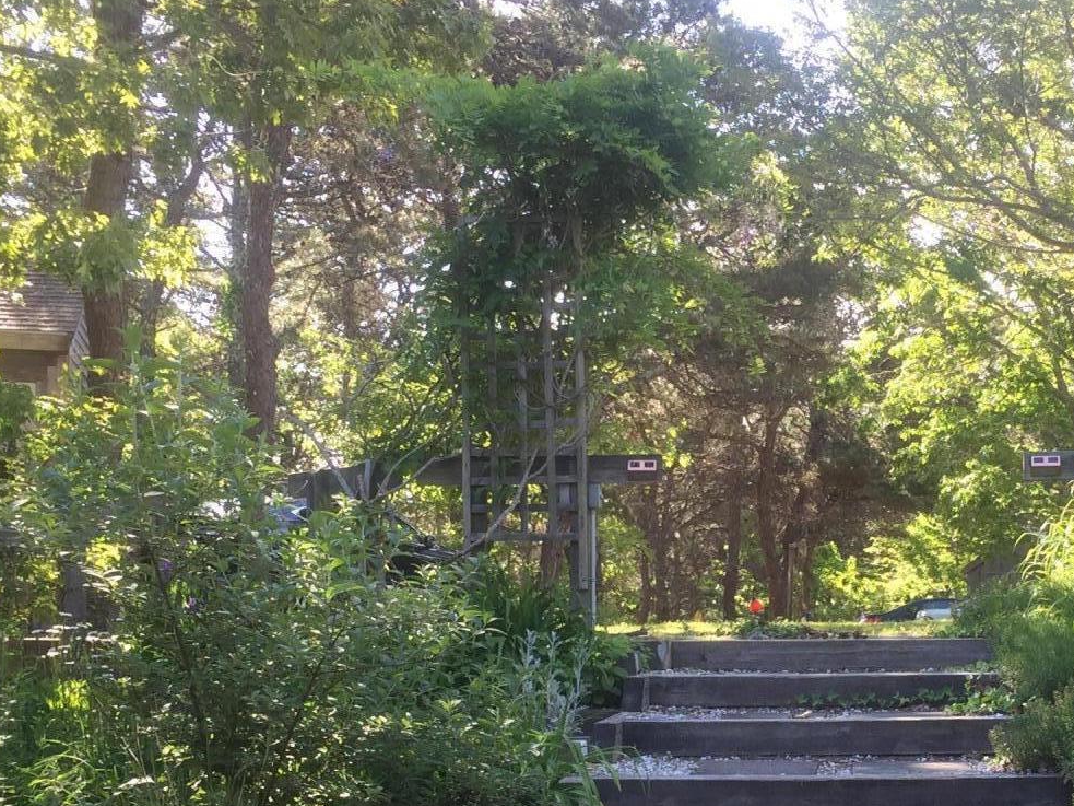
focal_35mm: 59
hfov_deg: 32.2
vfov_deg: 24.5
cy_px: 605
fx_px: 1830
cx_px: 784
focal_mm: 4.15
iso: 32
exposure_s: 1/205
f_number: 2.2
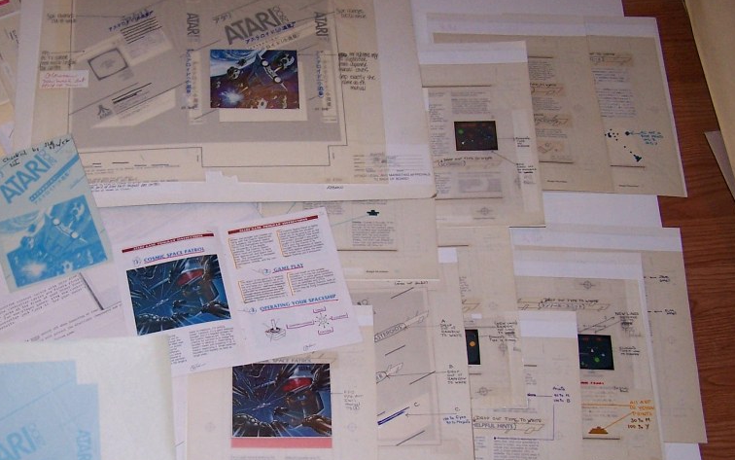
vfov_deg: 23.9
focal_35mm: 54
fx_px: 1082
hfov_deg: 37.2
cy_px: 311
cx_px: 260
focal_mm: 6.3
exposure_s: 1/60
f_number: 2.8
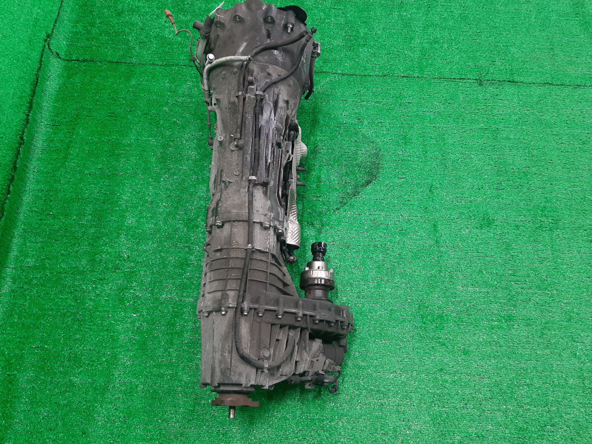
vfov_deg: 53.1
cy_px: 222
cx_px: 296
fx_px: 445
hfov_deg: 67.3
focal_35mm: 26
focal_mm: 3.93
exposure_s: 1/50
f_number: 1.7
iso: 93
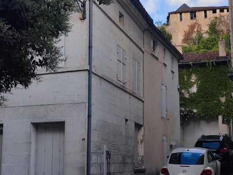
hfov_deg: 52.0
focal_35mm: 35
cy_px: 93
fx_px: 236
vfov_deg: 40.7
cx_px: 87
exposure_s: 1/423
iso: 50
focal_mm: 5.96
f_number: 1.75
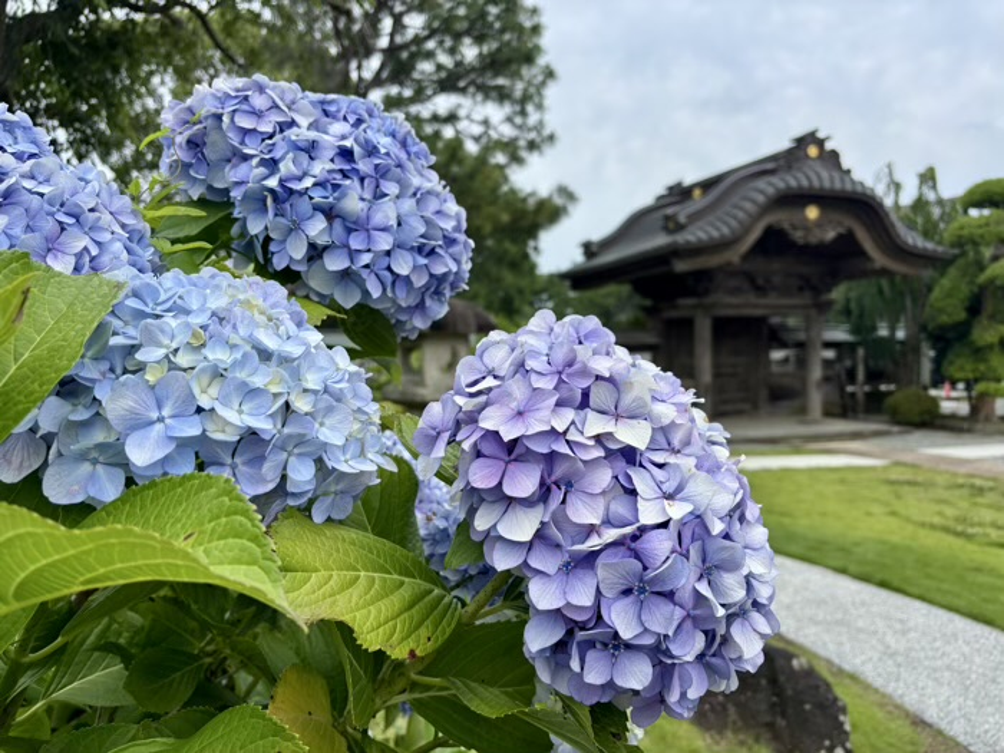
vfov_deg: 53.1
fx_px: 754
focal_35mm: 26
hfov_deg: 67.3
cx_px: 502
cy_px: 376
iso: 50
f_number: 1.6
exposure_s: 1/2193
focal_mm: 5.96
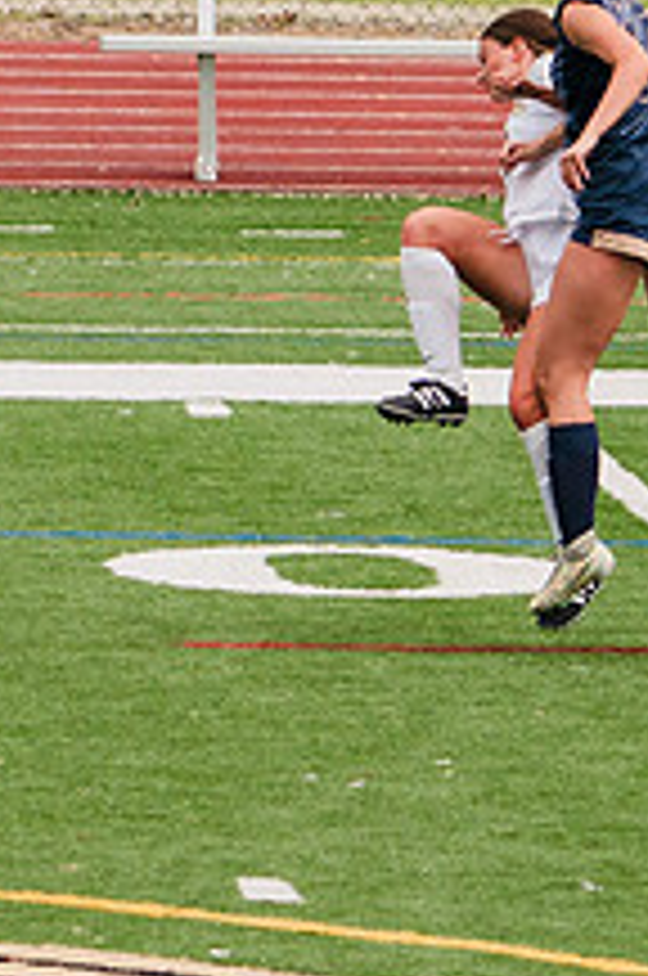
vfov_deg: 2.1
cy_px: 165
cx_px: 144
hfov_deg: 1.4
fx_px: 26055
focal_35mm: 962
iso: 400
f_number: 5.6
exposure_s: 1/1600
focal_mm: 200
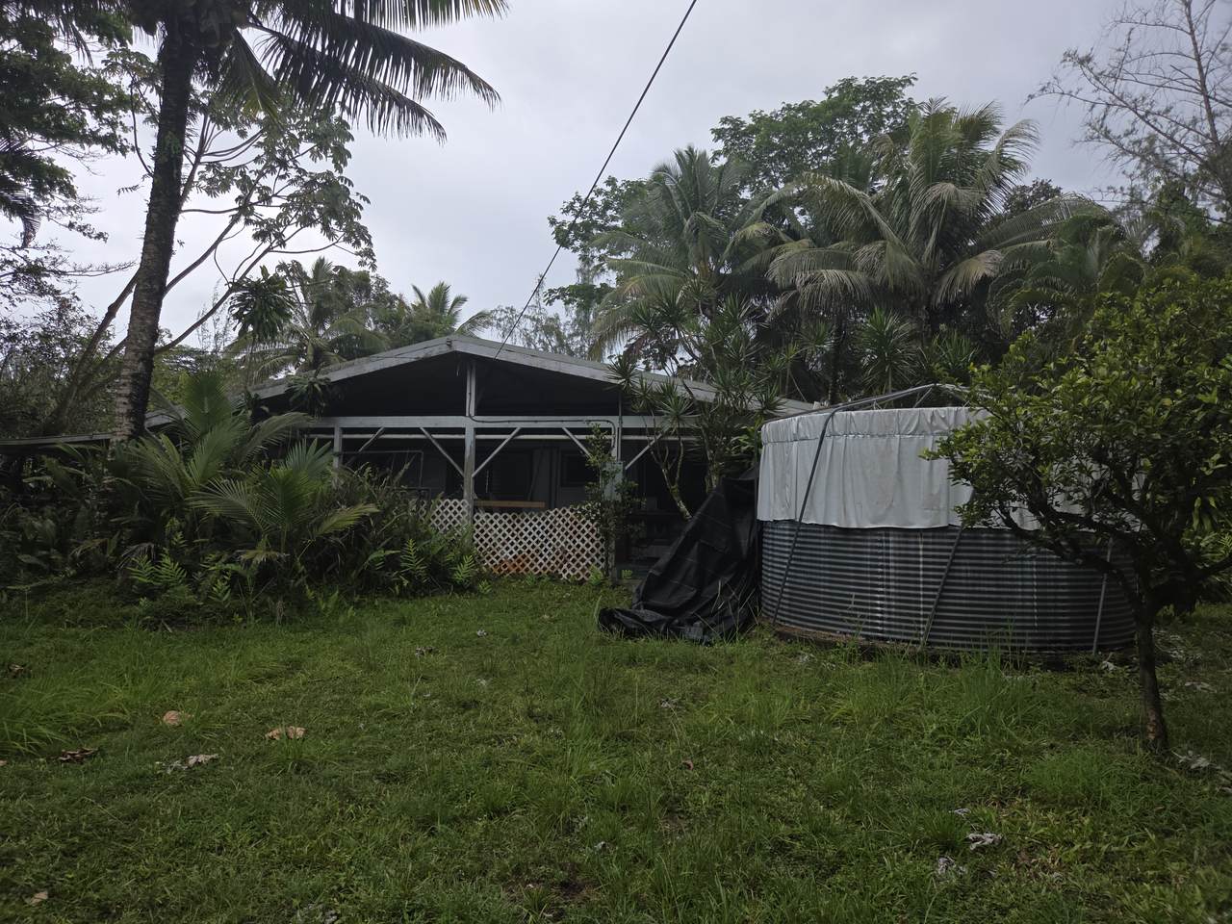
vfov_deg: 58.9
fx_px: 819
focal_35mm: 23
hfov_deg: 73.9
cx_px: 616
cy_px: 462
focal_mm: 5.4
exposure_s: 1/621
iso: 25
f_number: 1.8
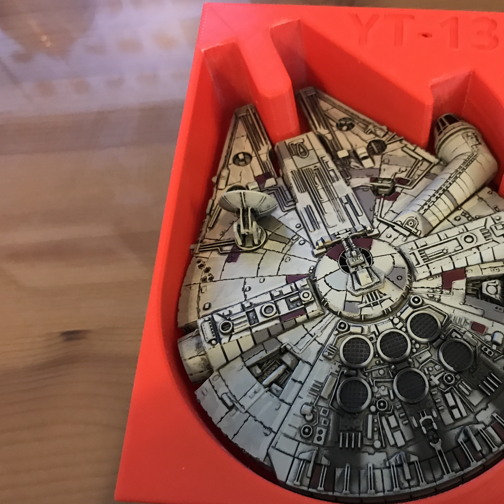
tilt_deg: -69.9
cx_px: 367
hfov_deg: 41.8
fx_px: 642
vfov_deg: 42.7
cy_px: 290
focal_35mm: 39
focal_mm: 3.99
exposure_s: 1/9
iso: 100
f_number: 1.8
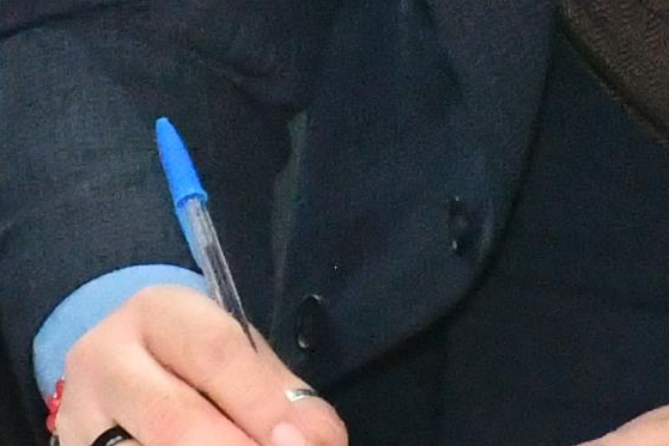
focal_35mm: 948
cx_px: 274
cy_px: -363
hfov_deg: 2.2
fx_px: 17620
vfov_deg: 1.4
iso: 12800
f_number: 9
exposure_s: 1/100
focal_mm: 85
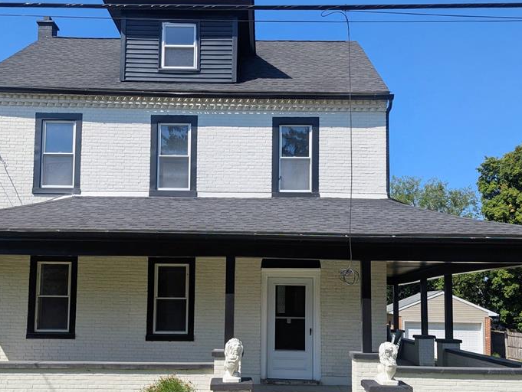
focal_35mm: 36
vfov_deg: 39.1
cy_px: 273
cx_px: 253
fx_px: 543
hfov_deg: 51.3
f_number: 1.85
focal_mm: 6.81
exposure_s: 1/1825
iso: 42
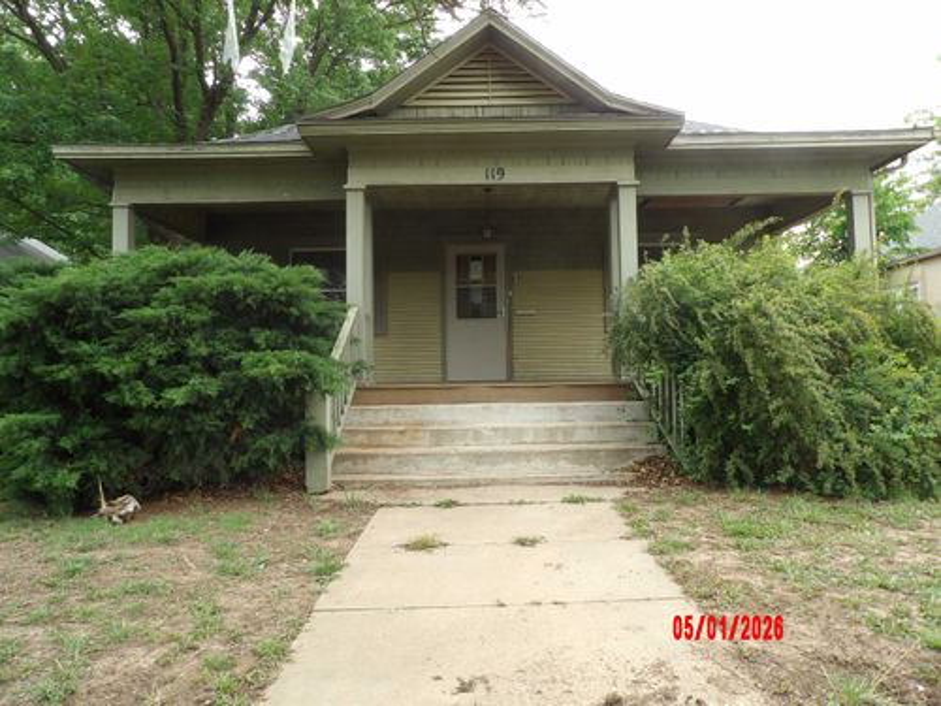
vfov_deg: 56.8
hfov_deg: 71.6
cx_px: 470
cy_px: 353
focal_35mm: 24
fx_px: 652
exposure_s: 1/143
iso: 100
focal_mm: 4.3
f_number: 3.2
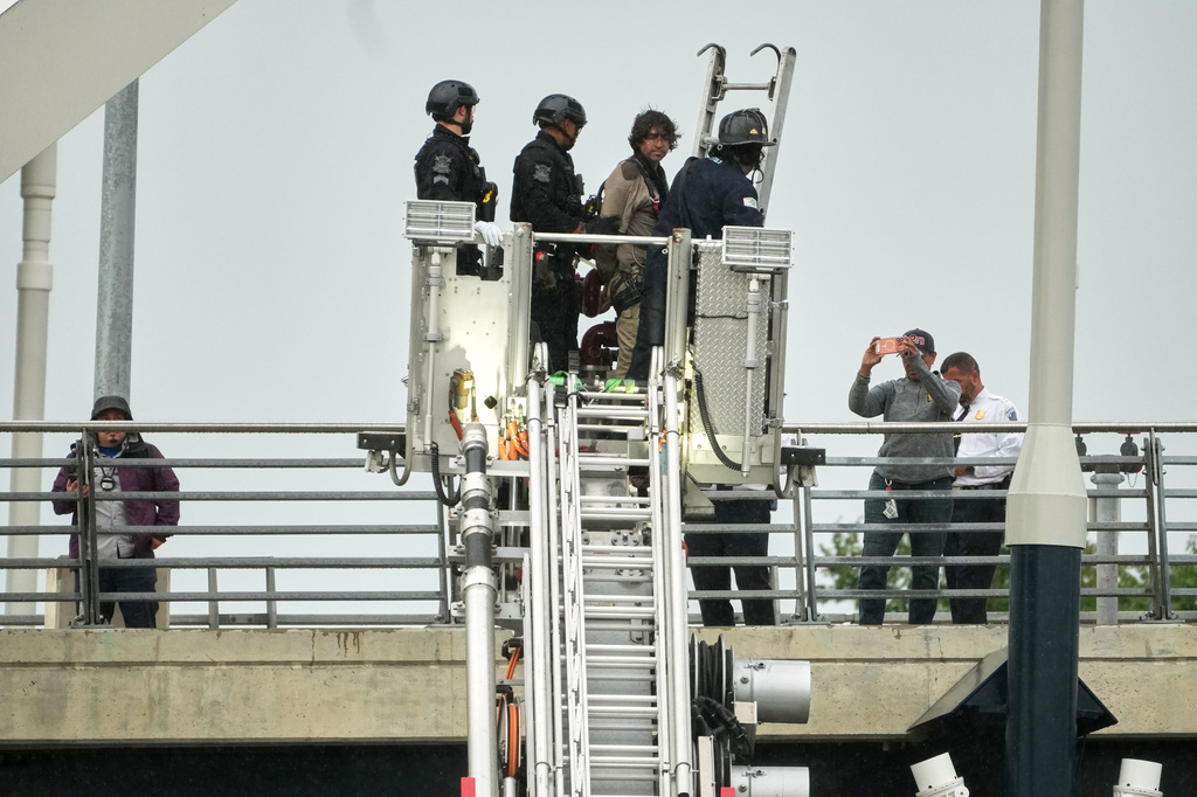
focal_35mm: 600
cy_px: 398
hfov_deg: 3.4
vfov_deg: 2.3
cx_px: 598
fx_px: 19942
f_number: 5.6
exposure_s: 1/1000
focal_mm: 400
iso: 1250
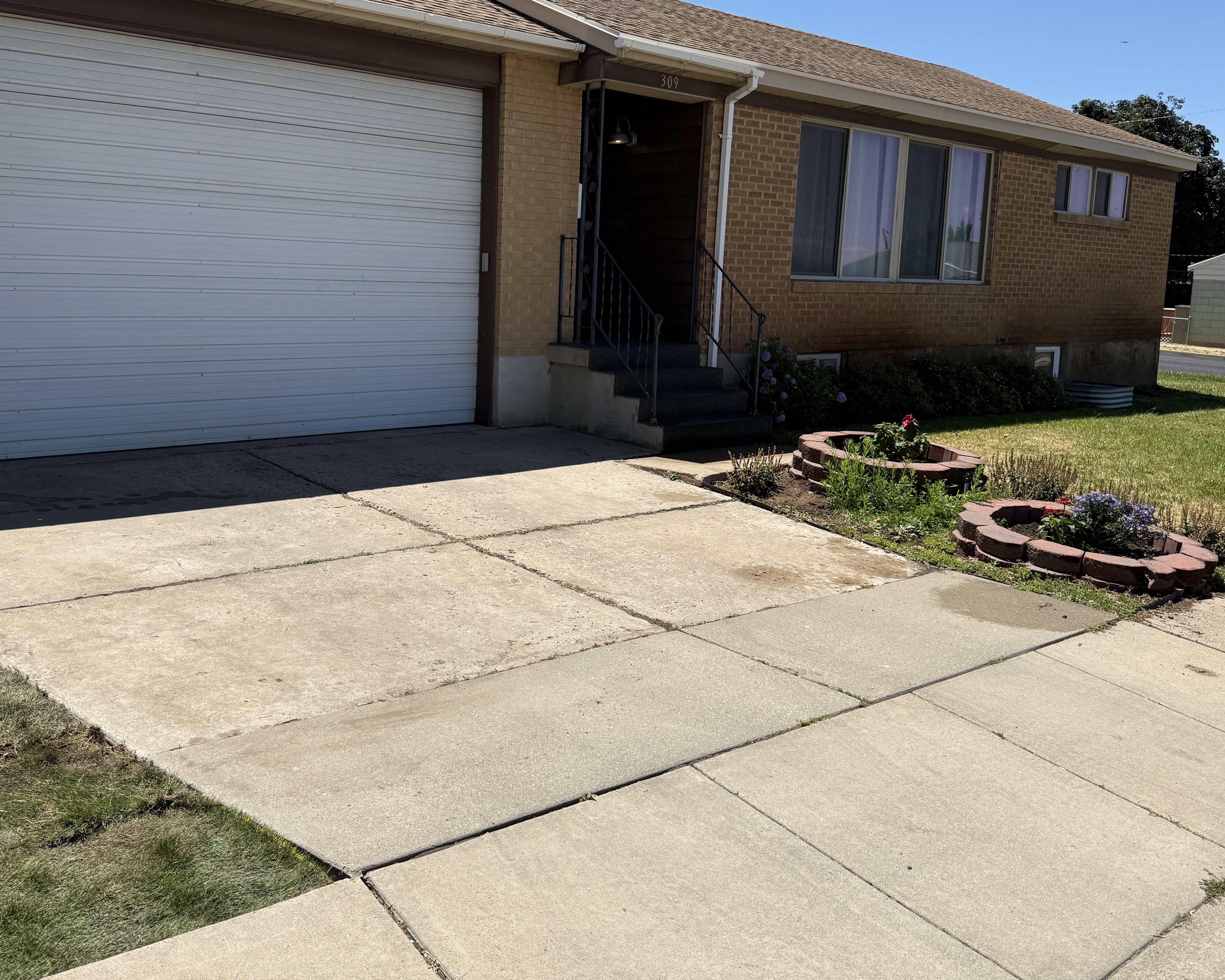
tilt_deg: -4.0
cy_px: 394
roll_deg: -2.3
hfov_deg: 58.6
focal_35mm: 30
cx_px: 550
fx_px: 1088
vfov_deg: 48.2
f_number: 1.78
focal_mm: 6.76
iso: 80
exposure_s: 1/5319
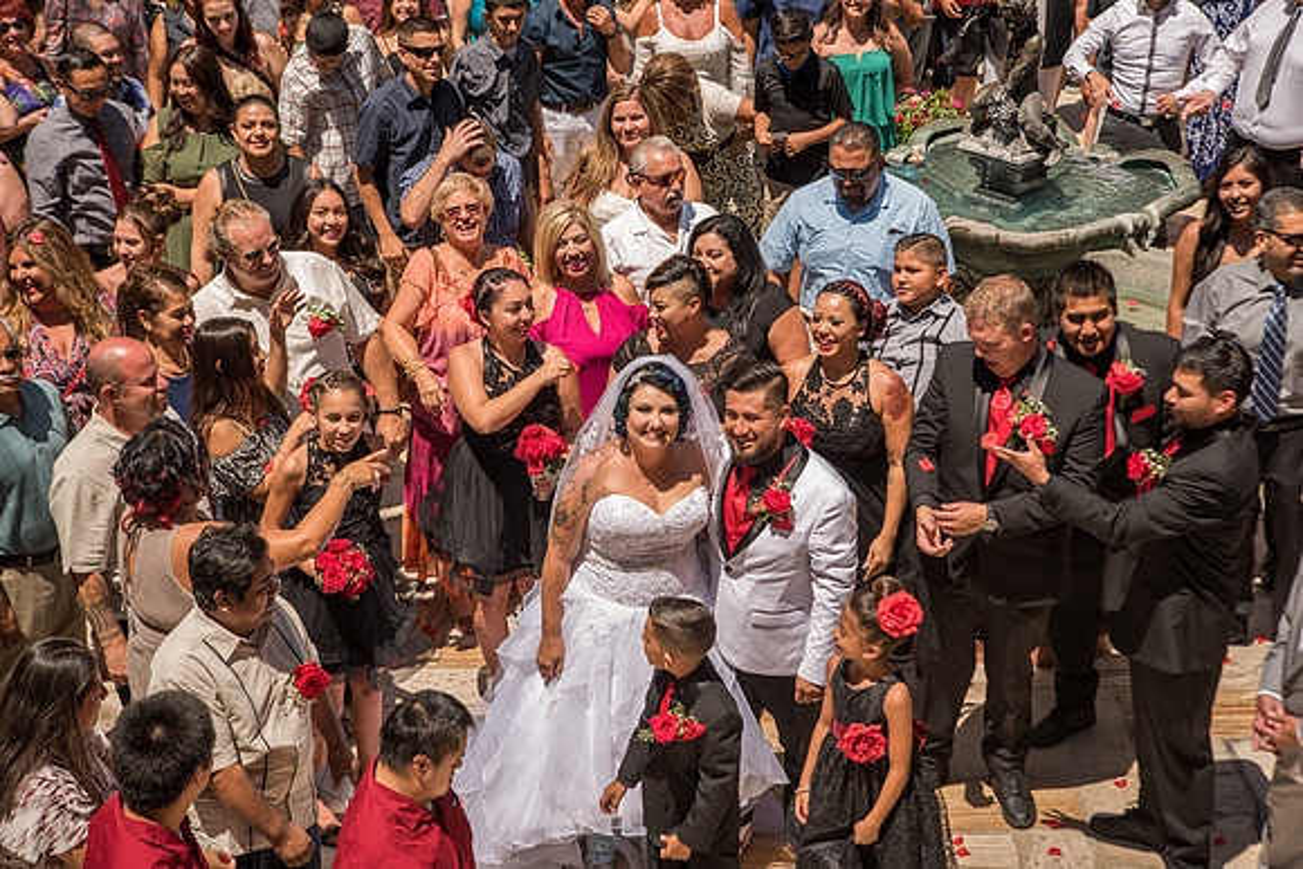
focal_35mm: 62
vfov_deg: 21.9
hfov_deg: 32.4
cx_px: 652
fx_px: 2244
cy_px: 434
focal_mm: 62
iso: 100
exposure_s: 1/640
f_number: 6.3
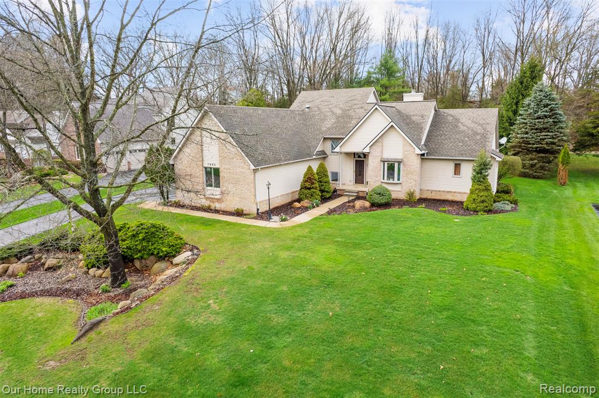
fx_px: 366
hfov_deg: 78.6
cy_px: 199
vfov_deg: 57.1
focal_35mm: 22
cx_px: 300
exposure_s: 1/320
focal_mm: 8.38
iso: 100
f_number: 2.8
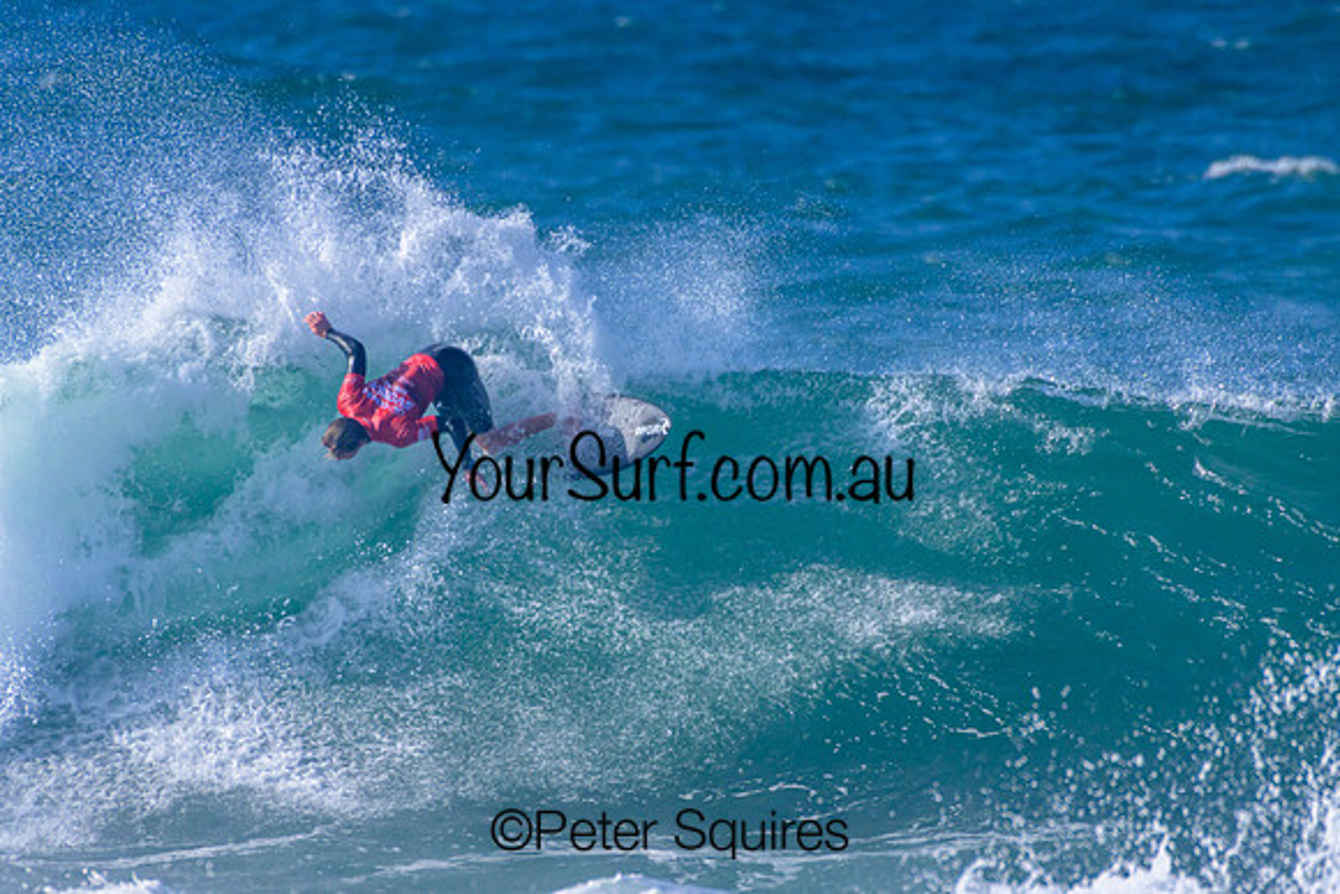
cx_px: 670
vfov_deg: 1.4
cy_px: 447
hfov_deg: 2.1
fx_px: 37229
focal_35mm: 1000
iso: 1100
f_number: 11
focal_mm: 1000
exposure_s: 1/2500
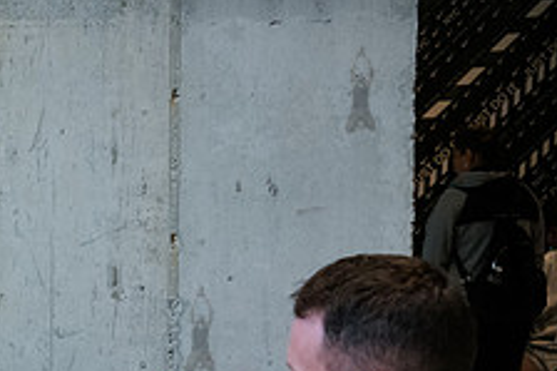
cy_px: 449
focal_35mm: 114
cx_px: -122
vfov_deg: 11.7
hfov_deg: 17.1
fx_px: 1762
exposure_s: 1/640
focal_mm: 44
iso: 5000
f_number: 4.5
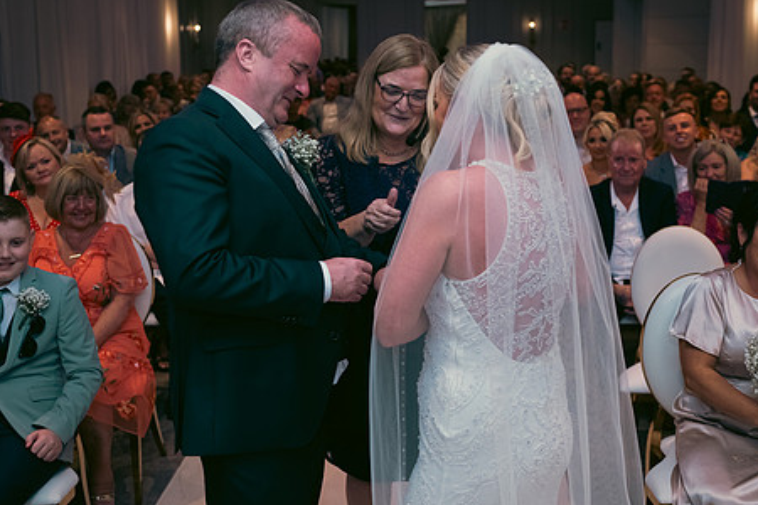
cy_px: 211
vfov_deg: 27.5
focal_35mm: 49
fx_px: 1032
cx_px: 408
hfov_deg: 40.3
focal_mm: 38
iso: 800
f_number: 3.5
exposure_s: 1/160
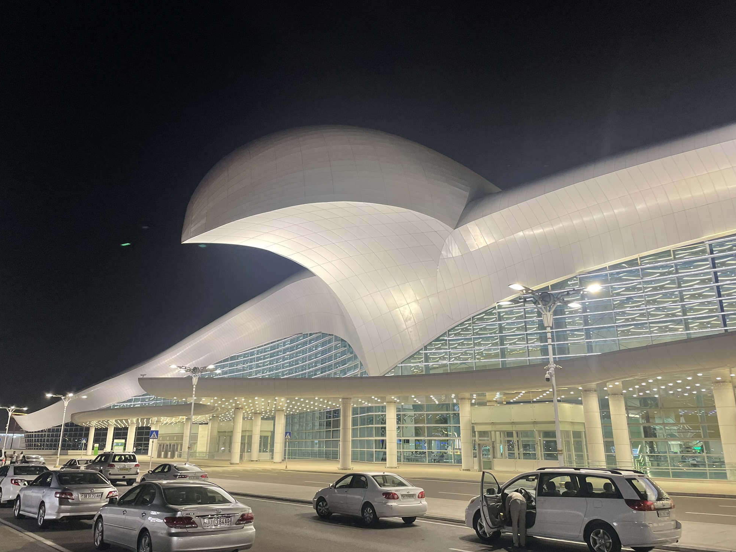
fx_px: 574
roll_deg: -0.3
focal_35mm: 27
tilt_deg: +17.5
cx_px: 356
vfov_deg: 51.4
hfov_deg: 65.3
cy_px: 272
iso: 125
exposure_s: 1/100
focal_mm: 4.2
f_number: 1.6
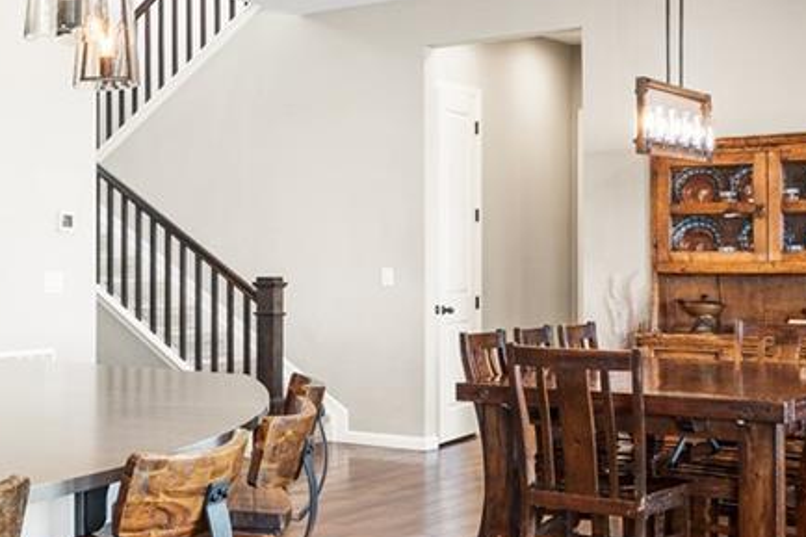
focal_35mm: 59
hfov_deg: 28.1
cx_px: -238
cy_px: 277
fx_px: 1320
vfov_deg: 23.0
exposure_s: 3.2
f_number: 8
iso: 160
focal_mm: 16
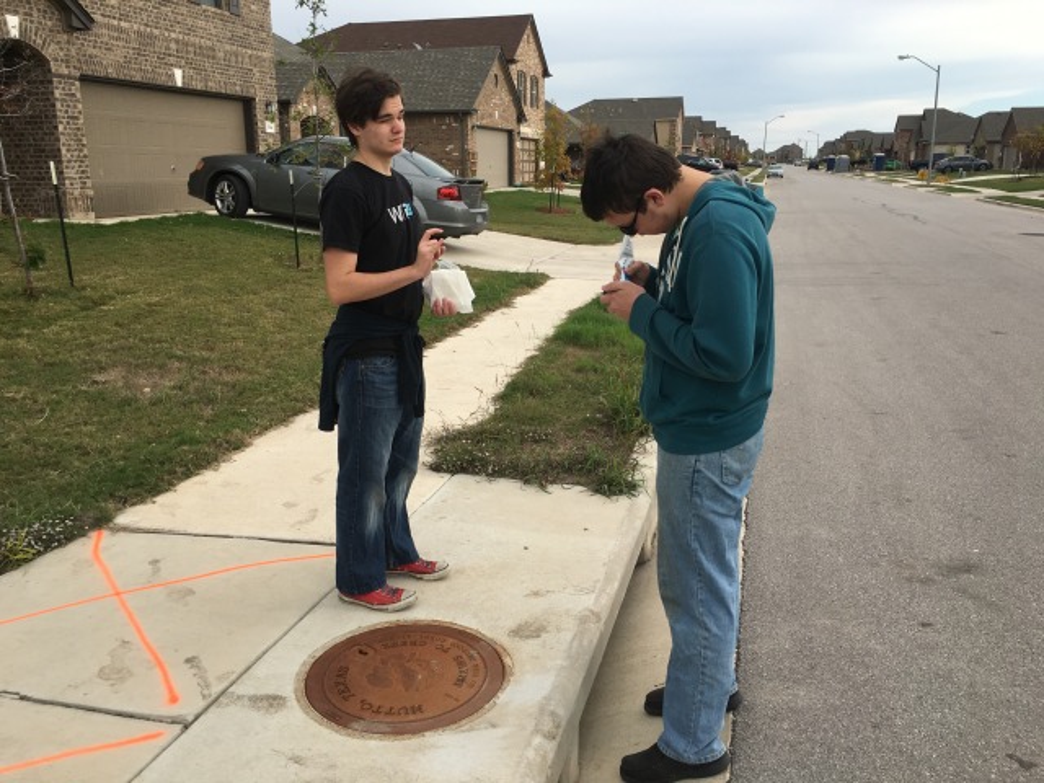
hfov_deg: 61.7
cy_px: 392
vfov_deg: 48.2
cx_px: 522
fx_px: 875
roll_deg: +1.4
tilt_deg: -13.8
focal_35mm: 29
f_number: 2.2
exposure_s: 1/905
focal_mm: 4.15
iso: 25
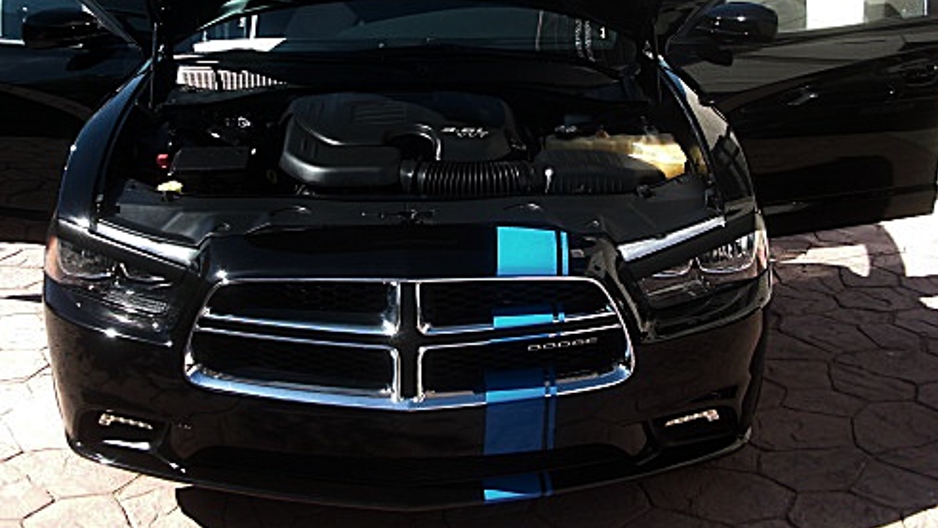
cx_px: 412
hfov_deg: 40.5
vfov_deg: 23.3
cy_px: 139
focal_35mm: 51
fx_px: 1269
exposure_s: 1/250
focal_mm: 6.3
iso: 50
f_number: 2.8
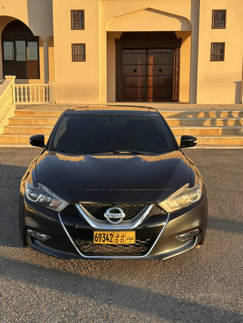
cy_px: 172
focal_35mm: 53
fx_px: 496
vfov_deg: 36.2
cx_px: 115
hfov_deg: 27.5
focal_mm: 6.86
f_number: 1.78
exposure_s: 1/402
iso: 64
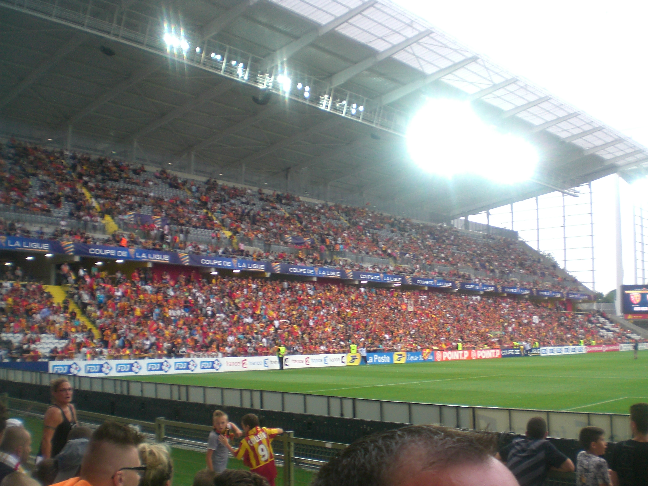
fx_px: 711
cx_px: 324
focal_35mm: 38
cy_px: 243
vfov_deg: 37.7
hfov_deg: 49.0
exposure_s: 1/200
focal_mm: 6.3
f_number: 3.1
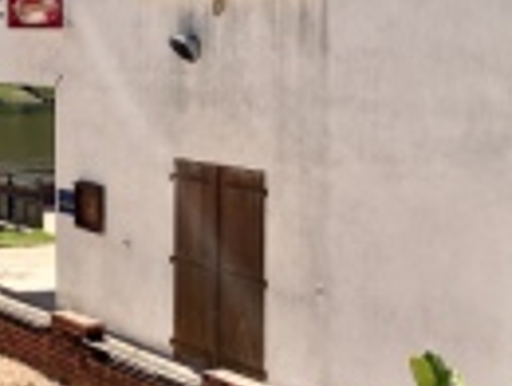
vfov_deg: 16.9
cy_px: 20
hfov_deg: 20.2
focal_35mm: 86
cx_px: -213
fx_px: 1274
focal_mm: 3.99
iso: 32
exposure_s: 1/2703
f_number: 1.8
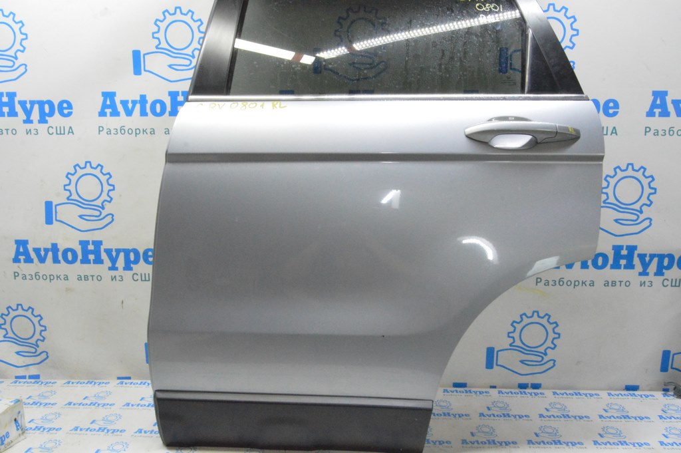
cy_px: 226
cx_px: 340
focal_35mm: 27
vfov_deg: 47.9
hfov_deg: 67.4
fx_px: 510
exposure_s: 1/15
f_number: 20
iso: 6400
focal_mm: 18
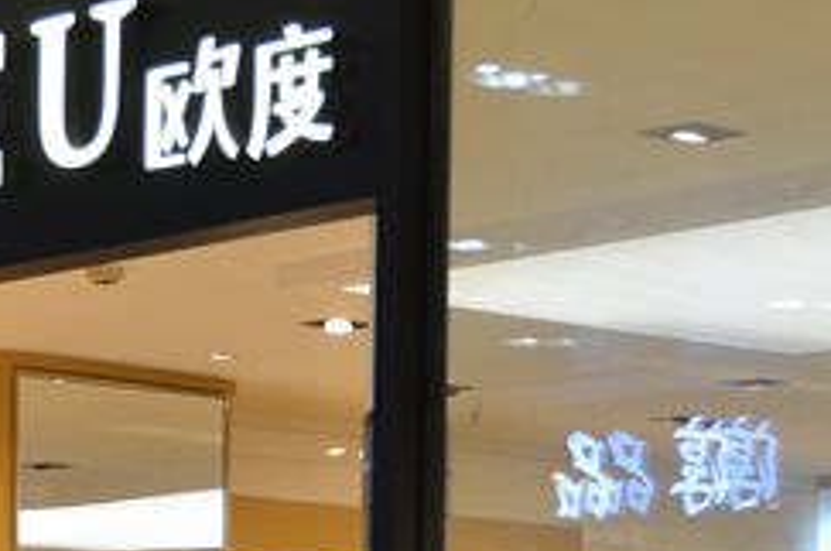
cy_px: 791
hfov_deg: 14.9
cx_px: 427
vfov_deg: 9.6
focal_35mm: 138
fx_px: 3179
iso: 500
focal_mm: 28
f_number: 5
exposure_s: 1/160
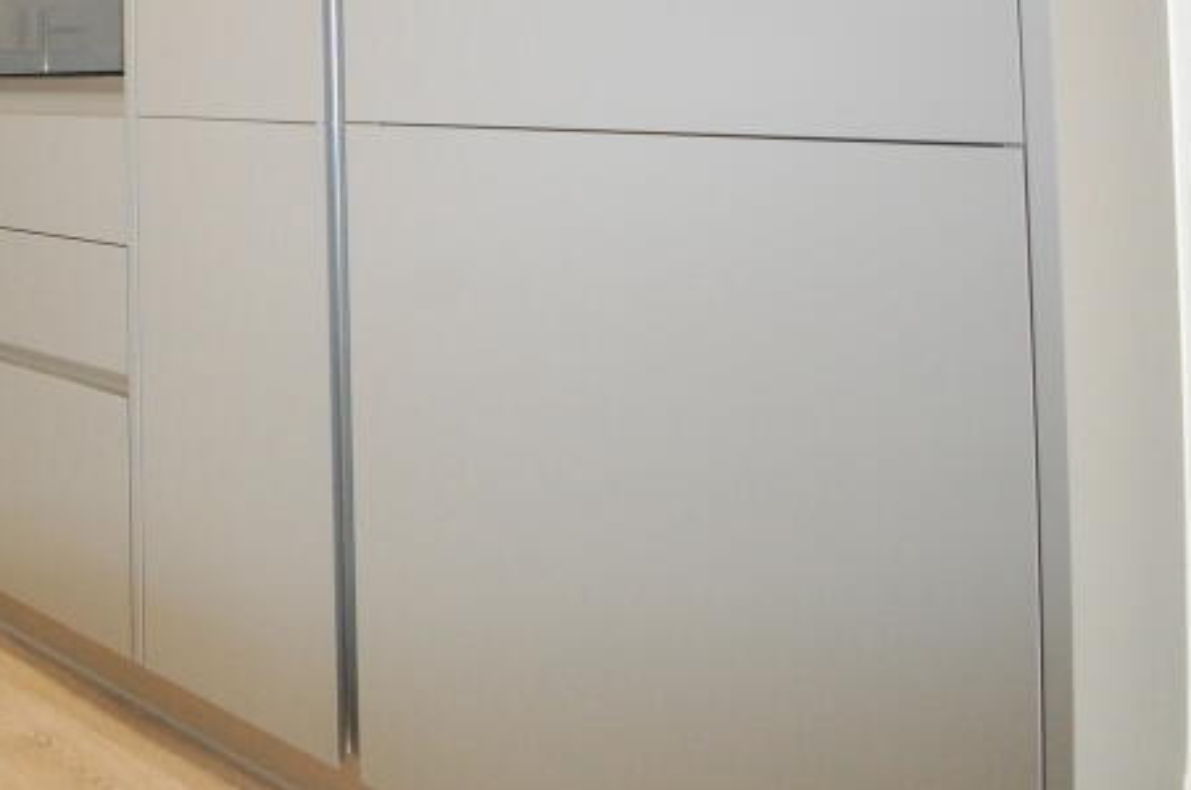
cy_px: 7
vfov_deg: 35.2
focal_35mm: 34
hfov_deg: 45.3
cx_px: -50
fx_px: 1123
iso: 1600
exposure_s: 1/160
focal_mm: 10
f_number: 5
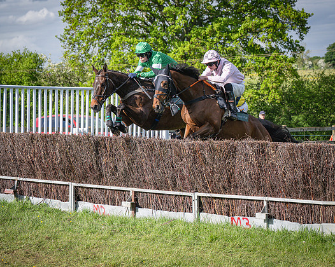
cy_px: 117
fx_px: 1209
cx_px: 235
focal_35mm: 122
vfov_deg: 12.6
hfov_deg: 15.7
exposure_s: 1/4000
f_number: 4
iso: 400
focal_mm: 74
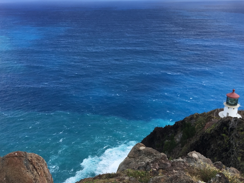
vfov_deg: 42.9
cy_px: 87
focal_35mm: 33
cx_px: 131
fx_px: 233
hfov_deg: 55.3
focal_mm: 4.15
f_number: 2.2
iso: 25
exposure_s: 1/1282
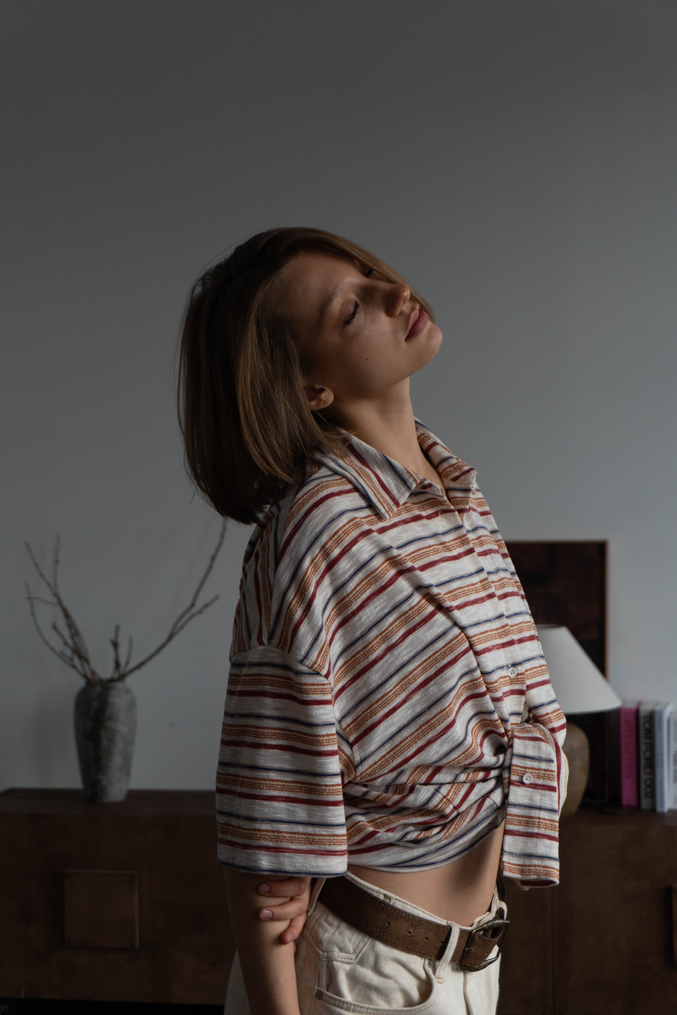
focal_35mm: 75
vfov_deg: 27.0
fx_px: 2115
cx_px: 338
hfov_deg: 18.2
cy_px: 508
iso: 400
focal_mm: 50
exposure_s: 1/160
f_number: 5.6
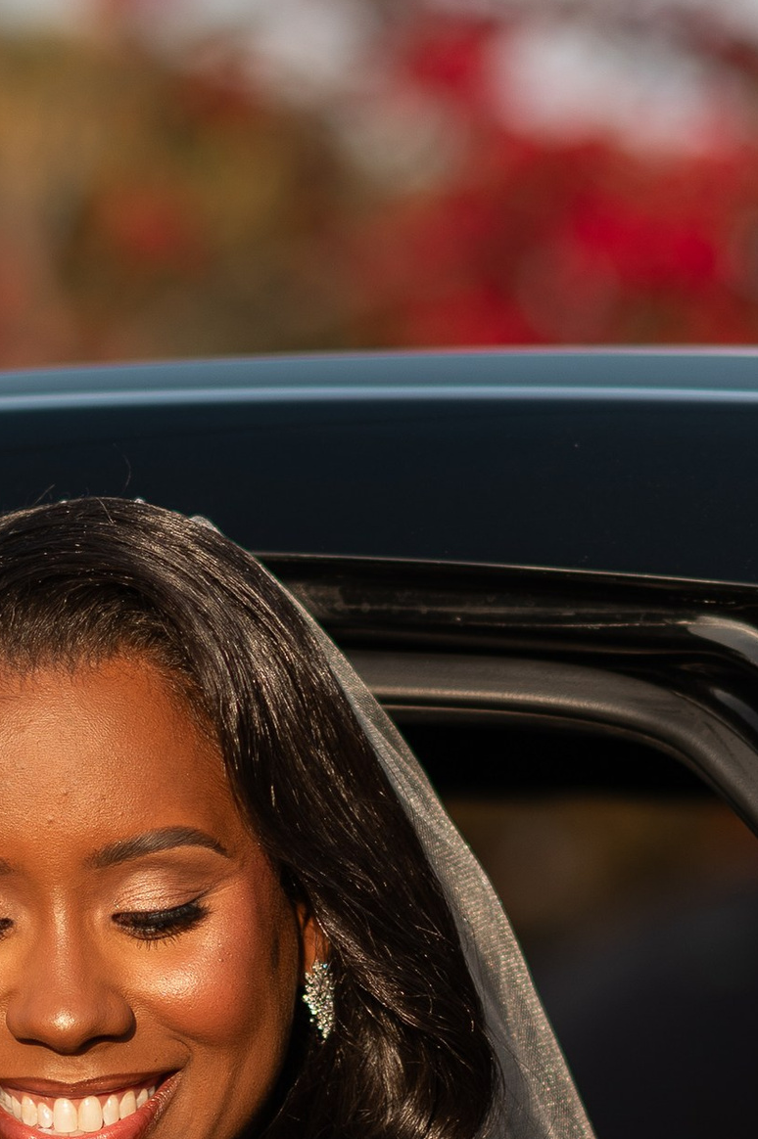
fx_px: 8890
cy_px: 916
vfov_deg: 7.3
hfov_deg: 4.9
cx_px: 183
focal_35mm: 281
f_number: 2.2
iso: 50
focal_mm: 85
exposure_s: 1/1250
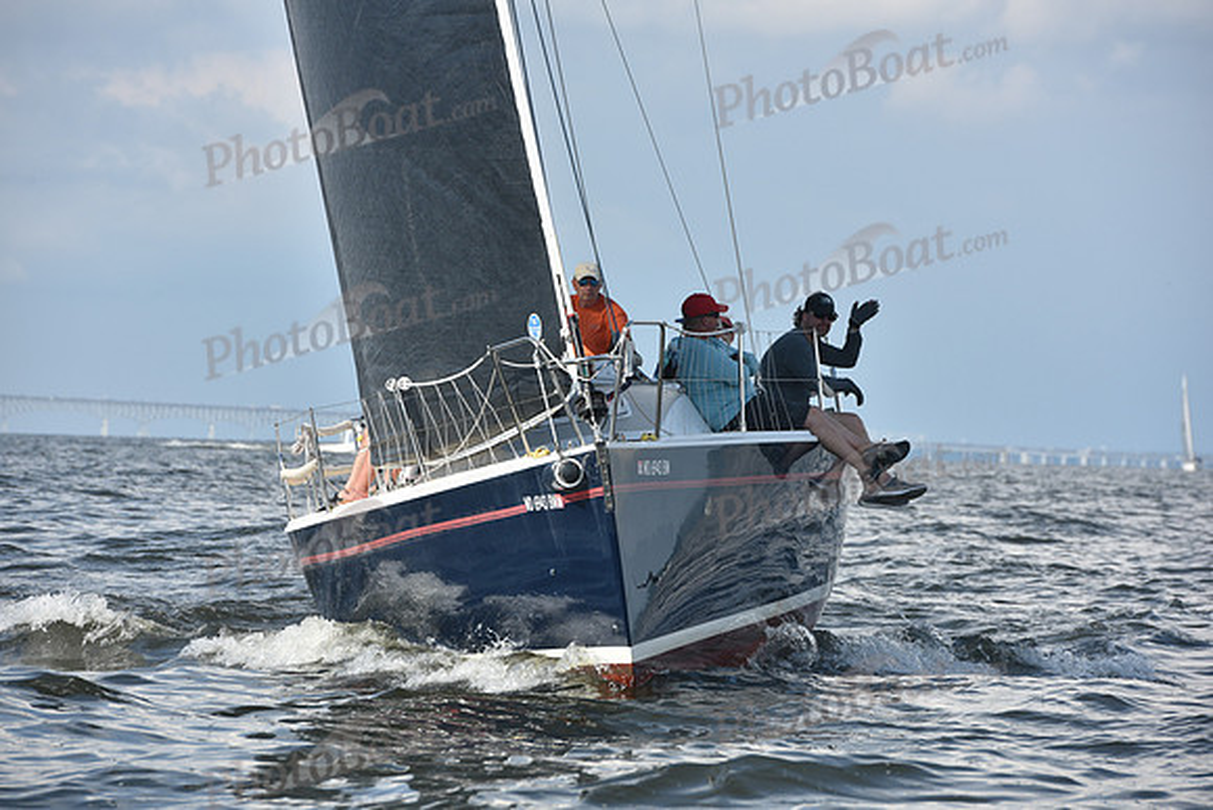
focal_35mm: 200
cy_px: 405
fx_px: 6740
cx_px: 606
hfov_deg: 10.3
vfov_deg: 6.9
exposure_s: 1/1000
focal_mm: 200
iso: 250
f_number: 8
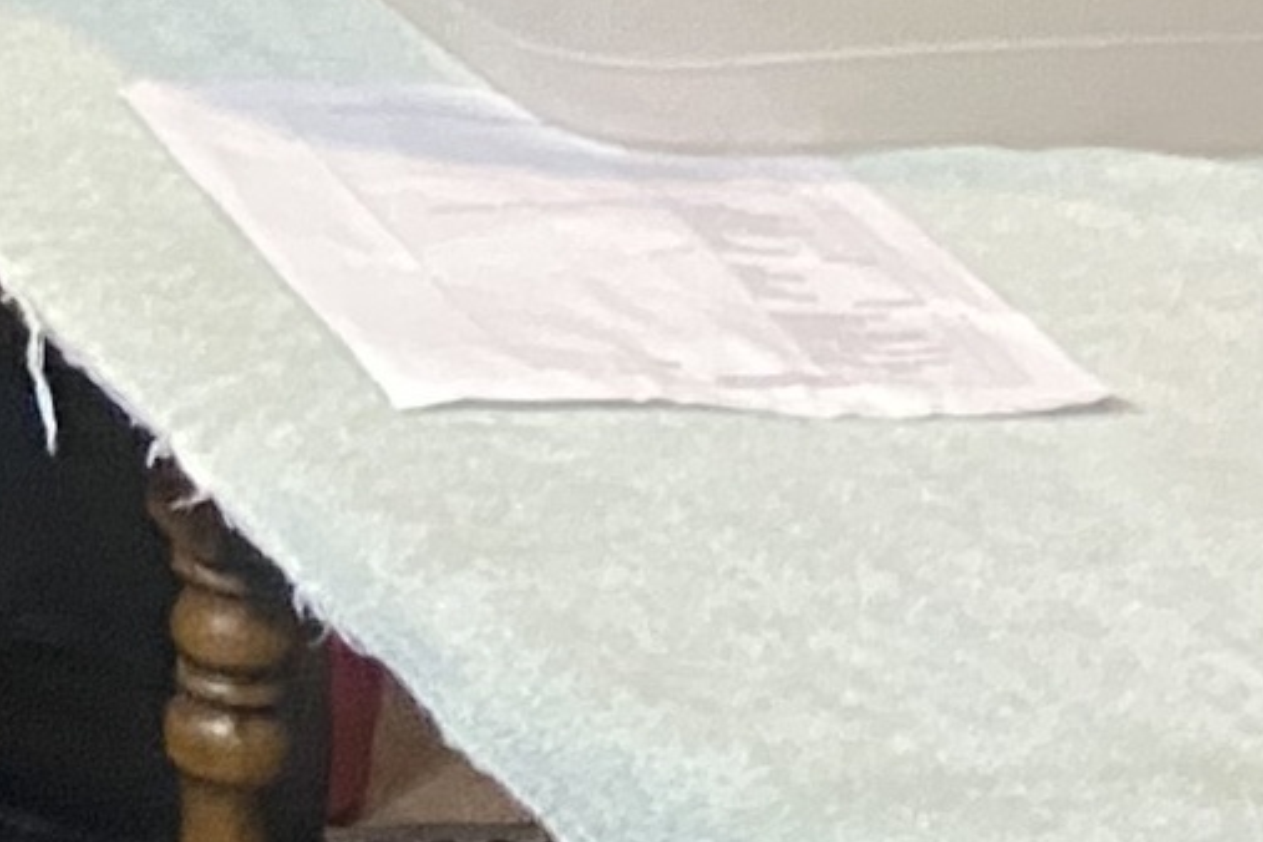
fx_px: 5753
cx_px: -1781
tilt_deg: -5.8
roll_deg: -0.3
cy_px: -1345
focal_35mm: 164
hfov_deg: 10.7
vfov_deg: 7.7
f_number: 1.8
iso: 400
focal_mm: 4.25
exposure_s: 1/60
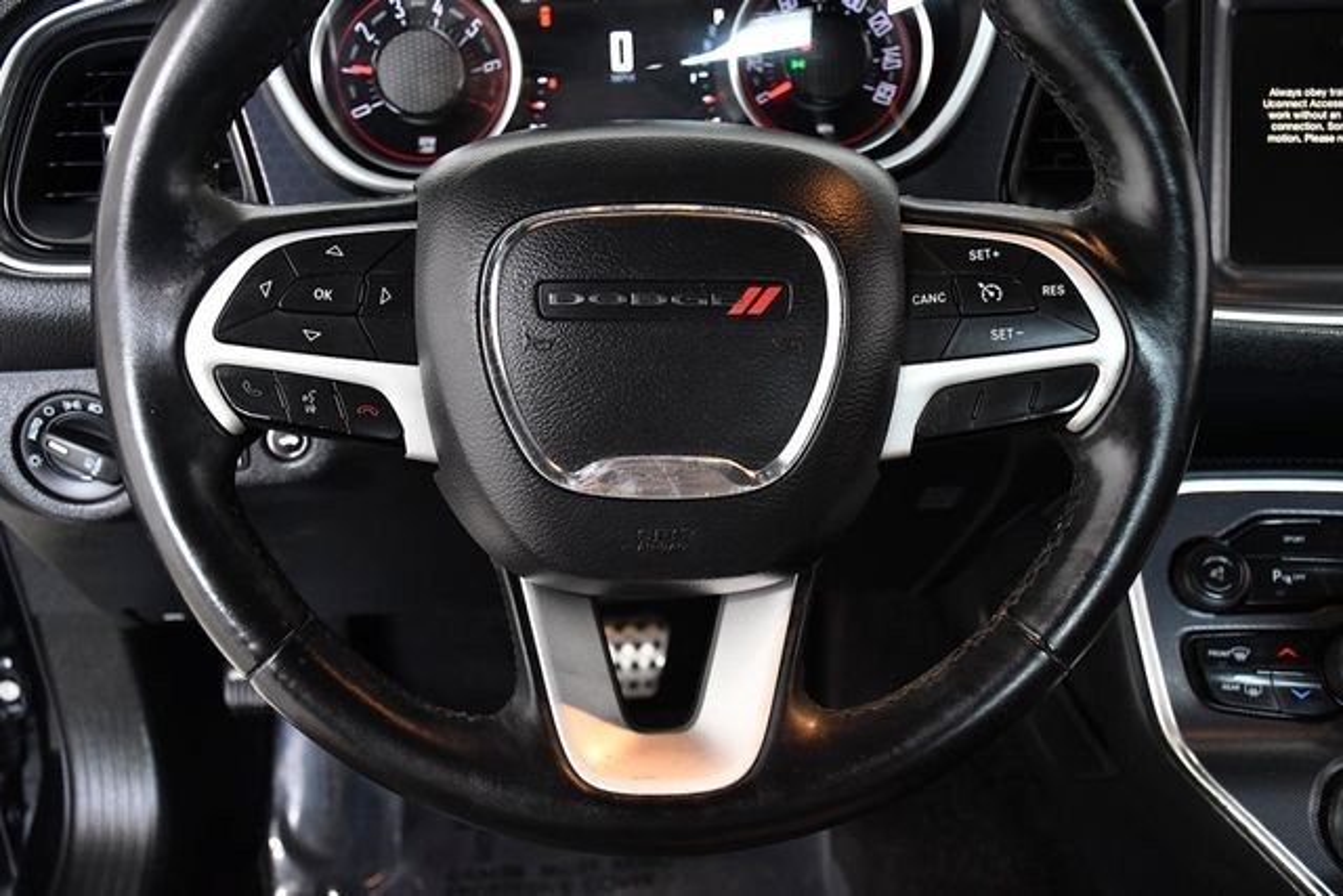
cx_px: 672
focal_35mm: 36
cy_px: 448
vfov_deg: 36.9
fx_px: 1343
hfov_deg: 53.1
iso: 2500
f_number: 4.5
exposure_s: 1/200
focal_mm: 24
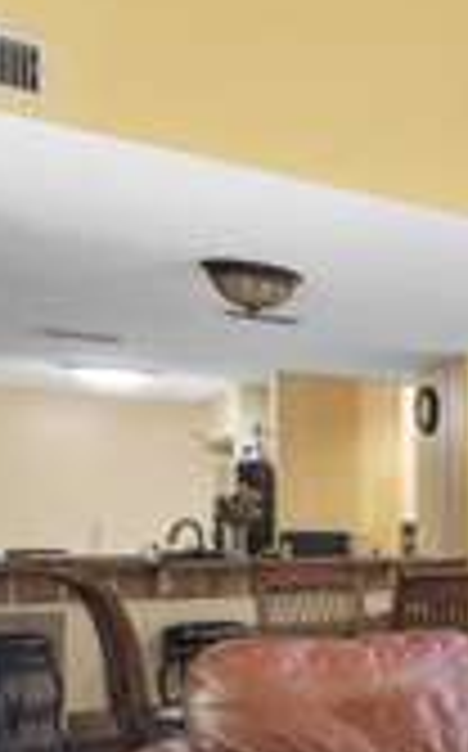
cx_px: 1053
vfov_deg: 41.6
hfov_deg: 16.3
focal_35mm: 47
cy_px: 549
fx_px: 962
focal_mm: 16
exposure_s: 1/4
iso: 1600
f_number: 8
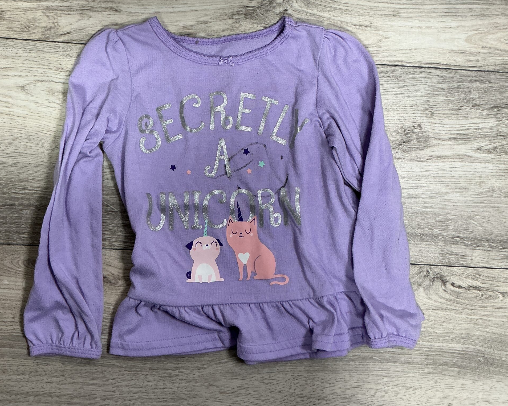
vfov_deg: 38.6
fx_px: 571
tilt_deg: -82.9
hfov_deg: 47.9
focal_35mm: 38
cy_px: 124
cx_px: 254
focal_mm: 3
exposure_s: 1/50
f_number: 1.8
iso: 40
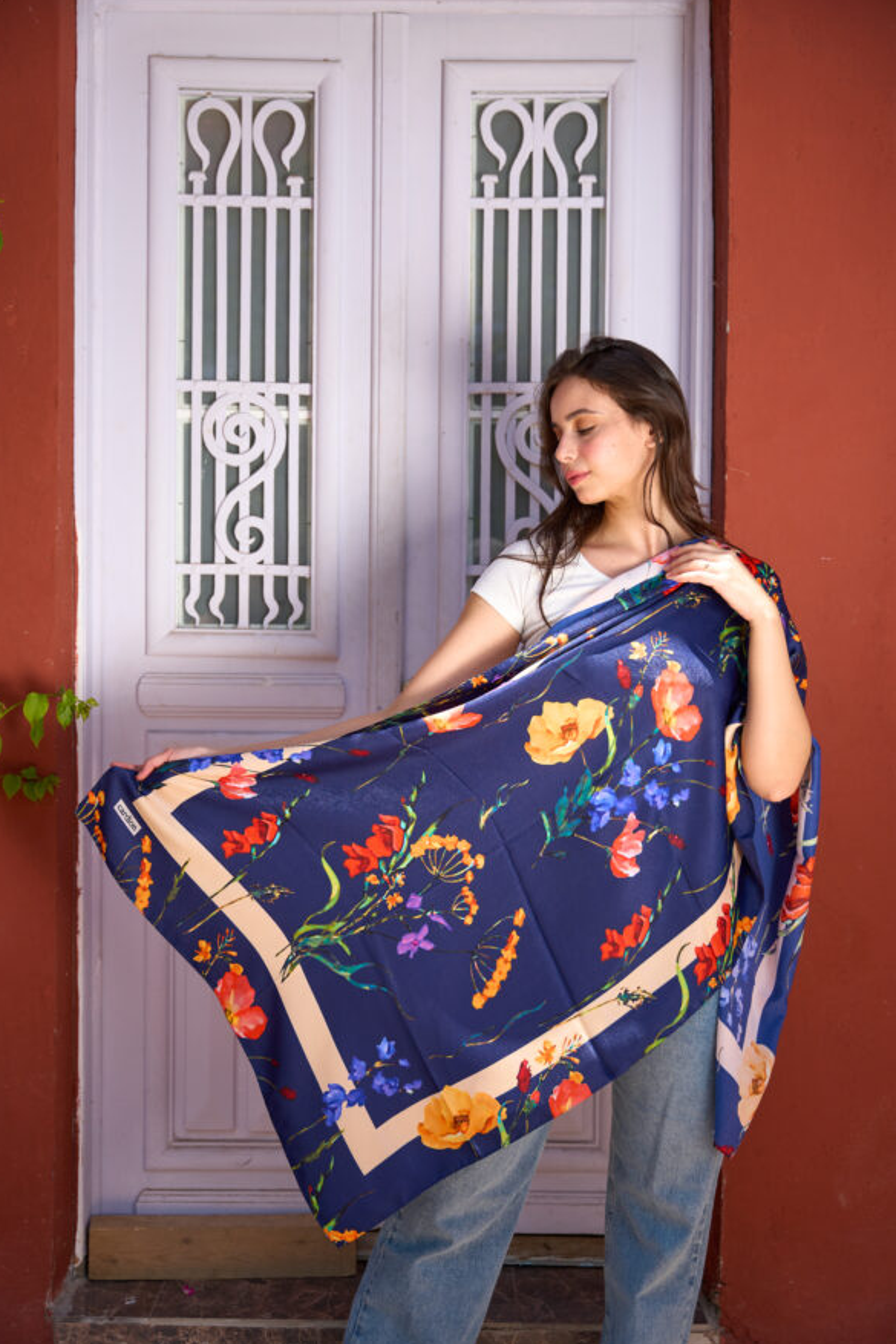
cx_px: 440
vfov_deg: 48.8
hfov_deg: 33.6
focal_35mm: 40
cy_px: 682
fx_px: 1482
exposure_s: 1/2500
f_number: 2.8
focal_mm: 38.7
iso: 400
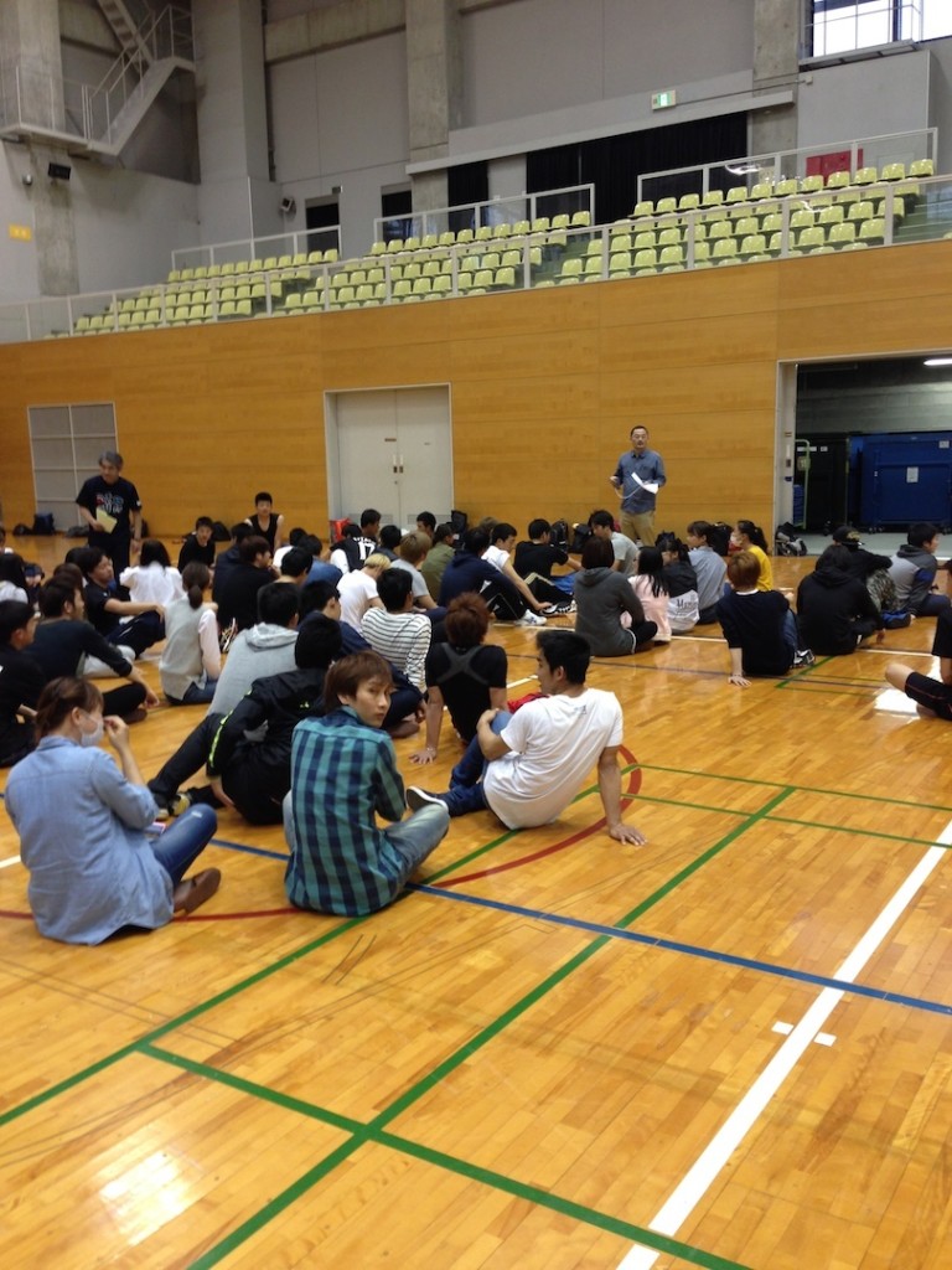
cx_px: 476
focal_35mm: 33
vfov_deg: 55.4
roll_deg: +1.0
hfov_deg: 42.9
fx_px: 1210
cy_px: 635
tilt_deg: -6.4
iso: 80
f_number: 2.4
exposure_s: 1/20
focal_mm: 4.12
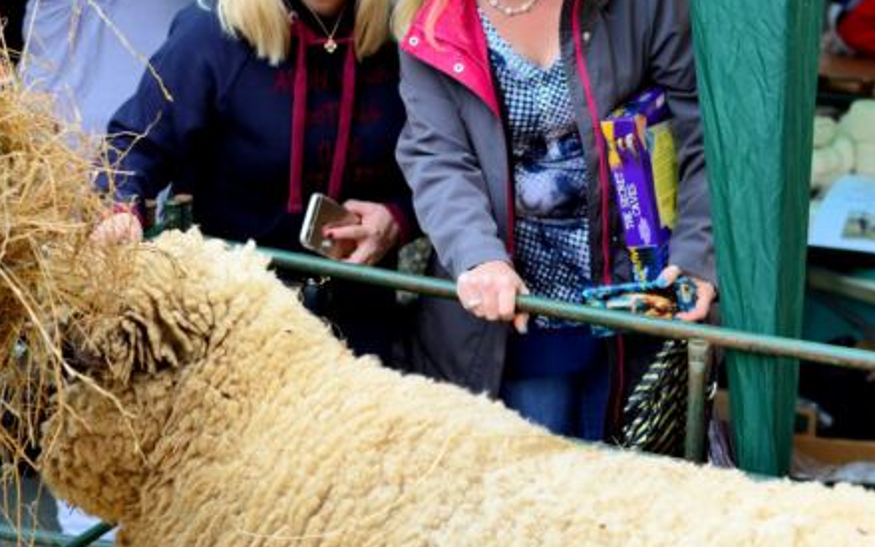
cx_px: 481
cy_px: 188
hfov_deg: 18.8
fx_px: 2647
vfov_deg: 11.8
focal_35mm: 111
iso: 200
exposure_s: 1/500
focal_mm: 50
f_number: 2.8
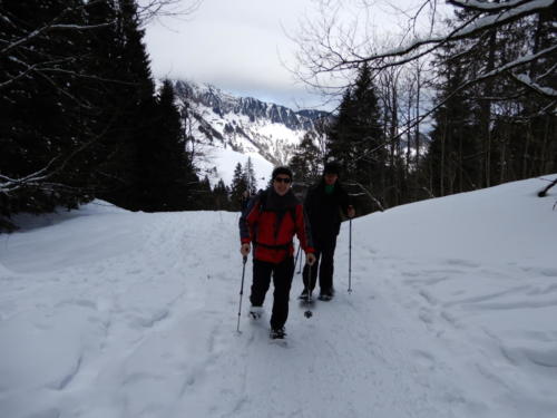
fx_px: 386
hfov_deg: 71.6
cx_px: 278
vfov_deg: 56.8
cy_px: 209
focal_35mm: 24
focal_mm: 4.3
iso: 80
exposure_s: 1/800
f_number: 3.4
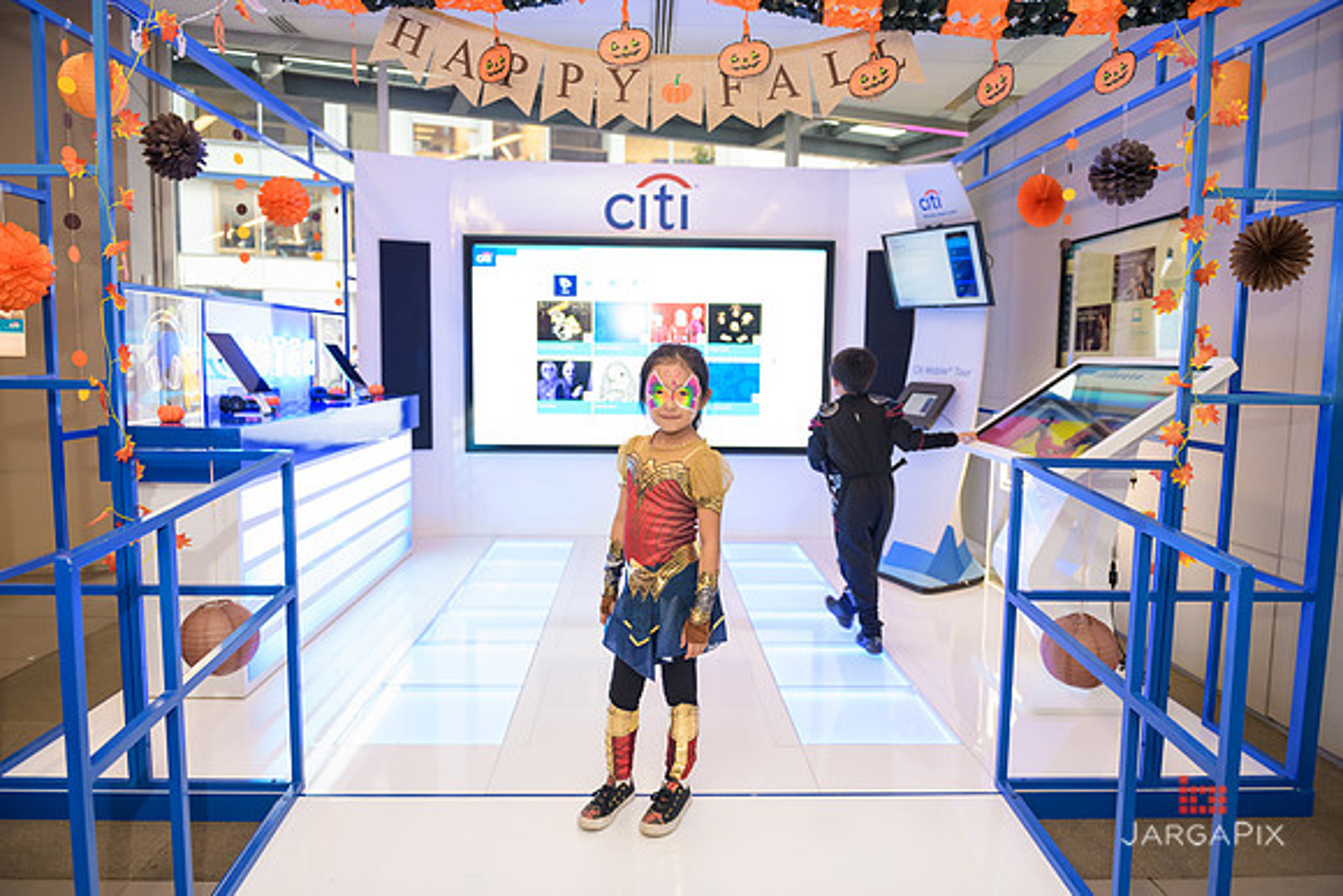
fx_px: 896
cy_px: 448
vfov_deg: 53.2
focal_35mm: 24
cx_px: 672
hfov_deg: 73.7
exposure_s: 1/100
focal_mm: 24
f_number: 3.2
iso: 800
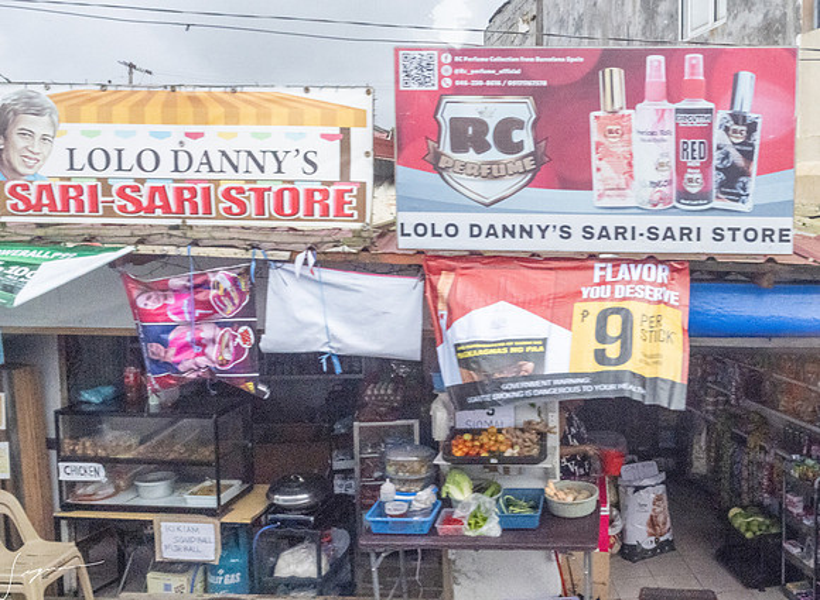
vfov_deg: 40.4
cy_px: 268
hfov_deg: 51.8
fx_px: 816
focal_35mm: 35
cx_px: 581
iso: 12800
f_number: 8
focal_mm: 24
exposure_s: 1/1000
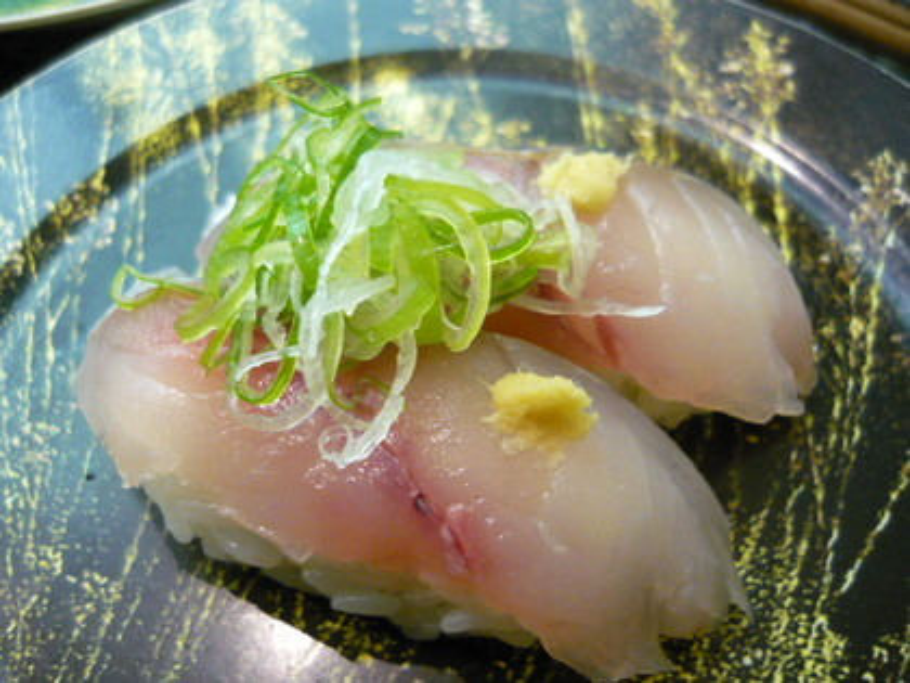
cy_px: 342
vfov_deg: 42.9
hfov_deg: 55.4
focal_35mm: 33
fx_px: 868
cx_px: 455
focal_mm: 5.5
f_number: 2.8
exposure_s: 1/15
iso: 400
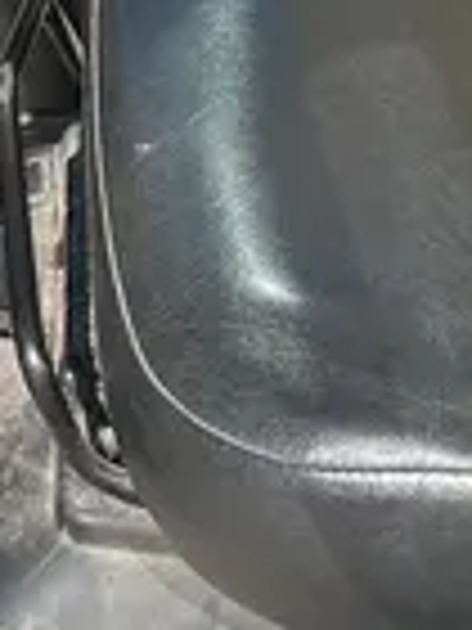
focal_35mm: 136
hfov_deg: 10.0
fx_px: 2473
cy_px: -295
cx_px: -503
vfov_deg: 13.7
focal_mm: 5.1
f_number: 1.6
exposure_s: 1/1372
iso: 50
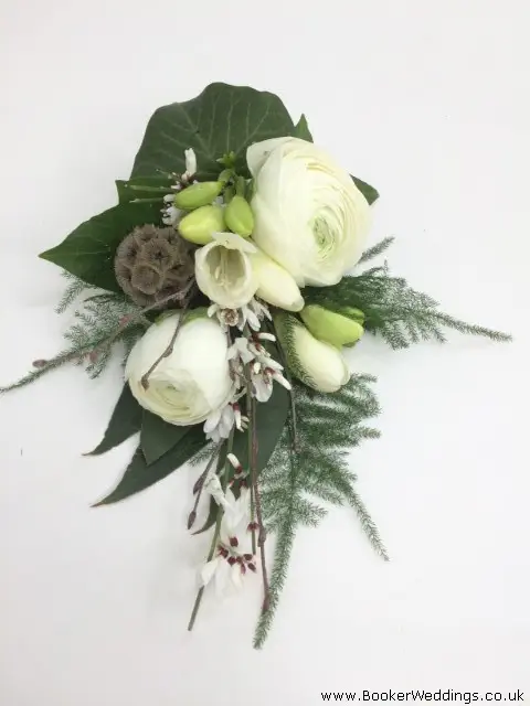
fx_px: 592
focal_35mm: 29
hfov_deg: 48.2
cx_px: 265
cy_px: 353
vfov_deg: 61.7
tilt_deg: -58.0
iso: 32
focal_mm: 4.15
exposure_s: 1/261
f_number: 2.2
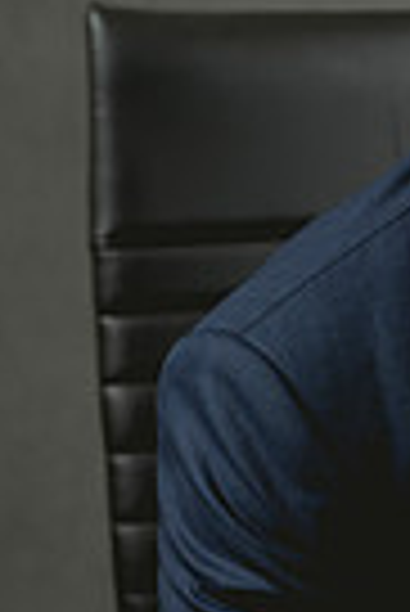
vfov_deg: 12.4
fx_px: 2811
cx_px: 543
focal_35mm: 165
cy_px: 414
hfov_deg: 8.2
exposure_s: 1/200
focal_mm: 50
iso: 50
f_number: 3.5
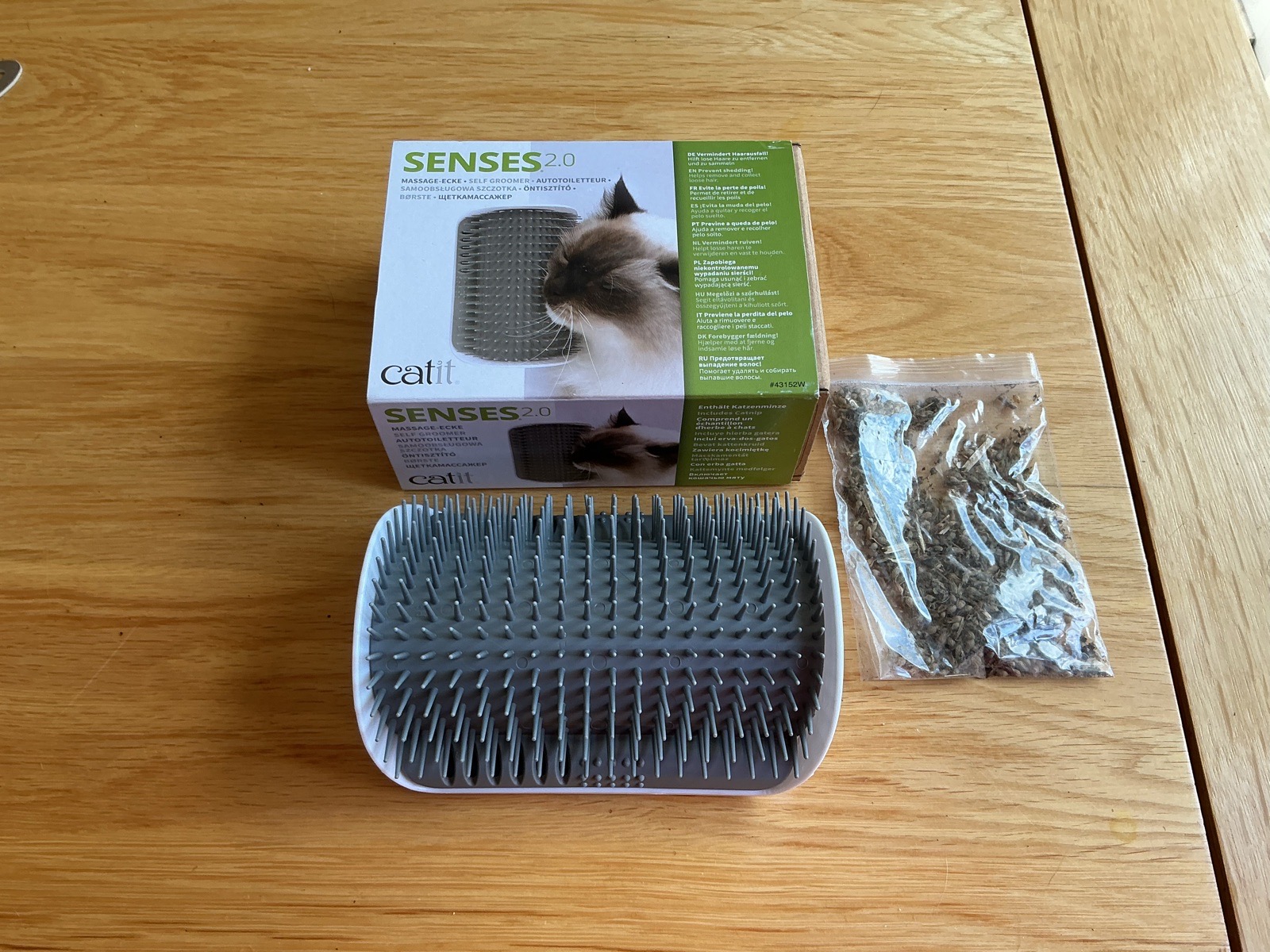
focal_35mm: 29
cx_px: 635
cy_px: 476
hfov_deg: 61.7
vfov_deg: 48.2
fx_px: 1064
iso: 25
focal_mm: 3
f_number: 1.8
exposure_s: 1/120
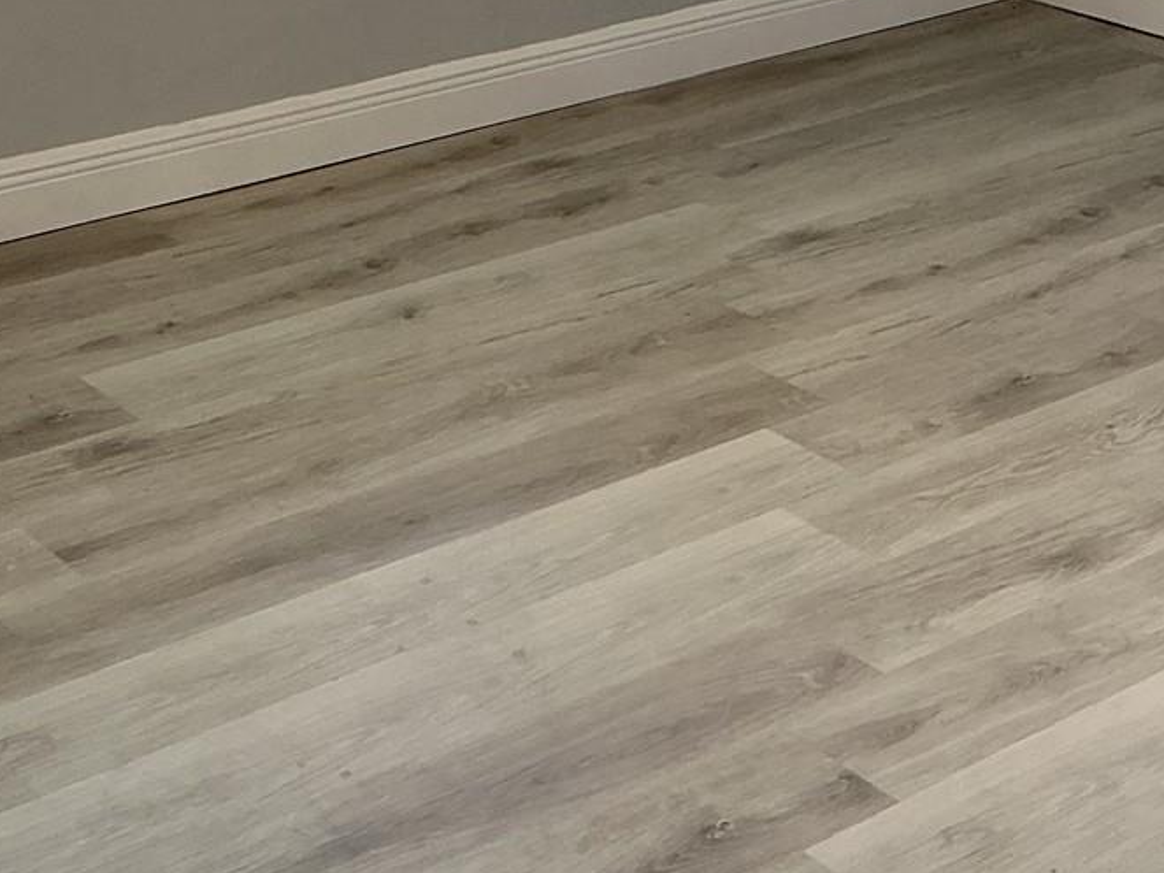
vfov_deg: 21.0
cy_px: 360
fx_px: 2353
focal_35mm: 70
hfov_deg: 27.8
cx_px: 521
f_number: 1.8
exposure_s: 1/60
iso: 40
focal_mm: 3
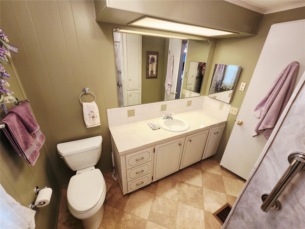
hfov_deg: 106.2
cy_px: 114
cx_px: 152
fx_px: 115
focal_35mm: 13
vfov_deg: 89.9
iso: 160
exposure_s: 1/60
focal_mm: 2.2
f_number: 2.2
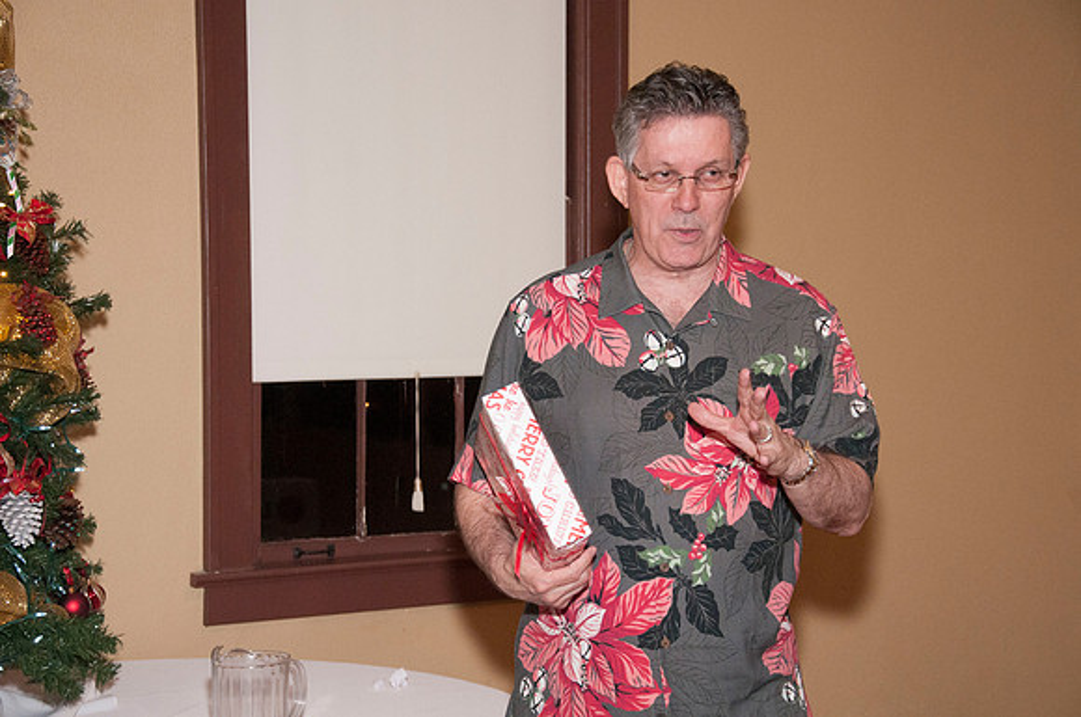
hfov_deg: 27.0
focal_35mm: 75
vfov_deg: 18.1
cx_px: 540
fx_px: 2249
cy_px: 358
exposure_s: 1/80
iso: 800
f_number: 5.6
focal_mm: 50
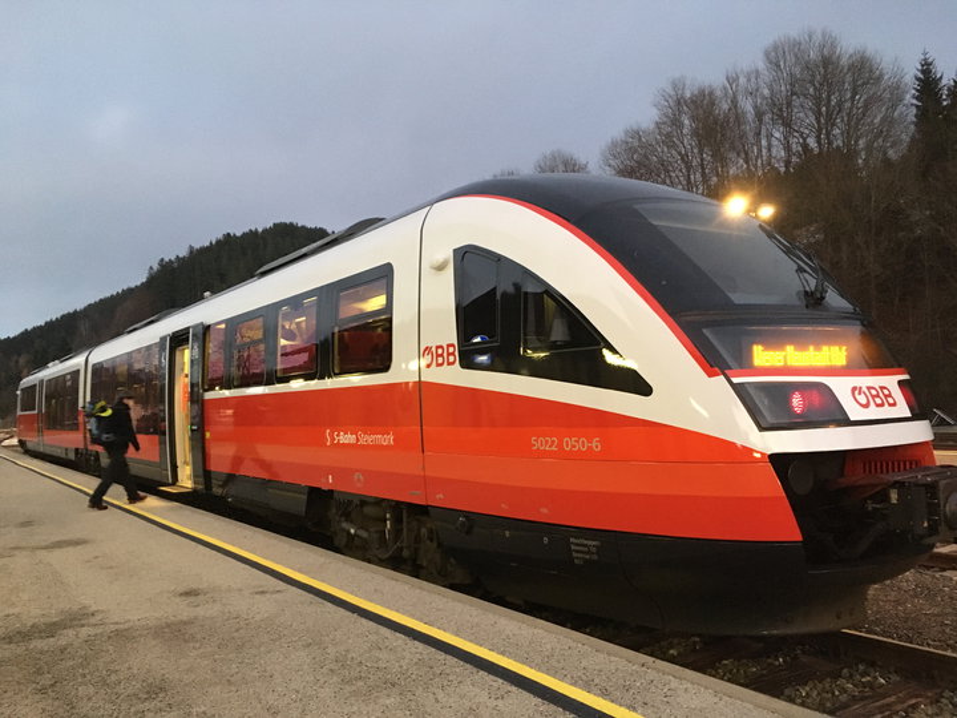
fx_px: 802
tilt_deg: +2.3
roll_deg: +2.0
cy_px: 359
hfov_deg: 61.7
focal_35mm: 29
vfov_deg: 48.2
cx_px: 478
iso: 400
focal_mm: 4.15
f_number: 2.2
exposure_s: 1/17
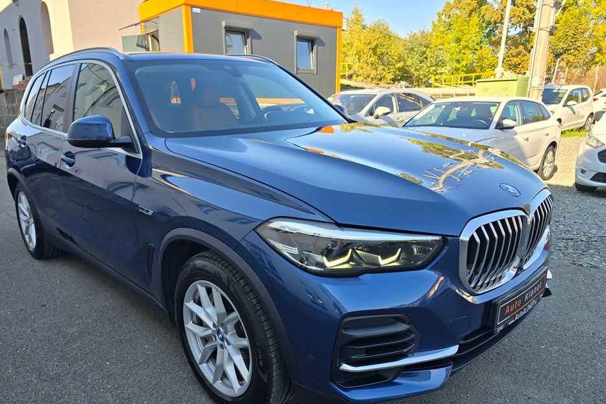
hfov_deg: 69.3
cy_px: 238
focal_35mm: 26
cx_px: 280
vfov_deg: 49.3
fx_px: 438
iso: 12
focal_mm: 6.3
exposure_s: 1/183
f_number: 1.7
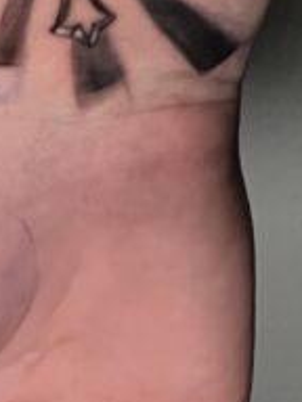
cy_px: -488
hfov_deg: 10.6
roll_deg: +14.9
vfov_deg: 12.1
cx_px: 287
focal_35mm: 139
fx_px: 1617
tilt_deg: -19.5
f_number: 1.5
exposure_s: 1/39
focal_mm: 5.7
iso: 640
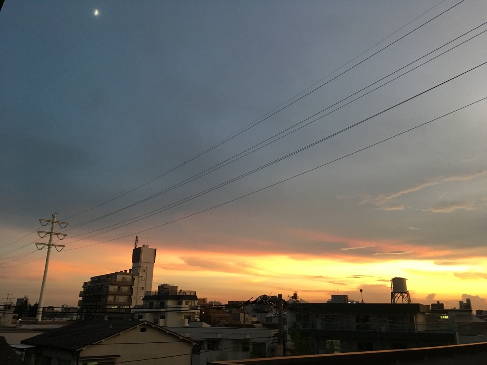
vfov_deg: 48.2
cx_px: 244
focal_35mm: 29
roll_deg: +0.9
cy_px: 182
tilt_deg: +18.2
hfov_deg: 61.7
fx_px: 408
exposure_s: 1/30
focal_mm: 4.15
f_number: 2.2
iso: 125
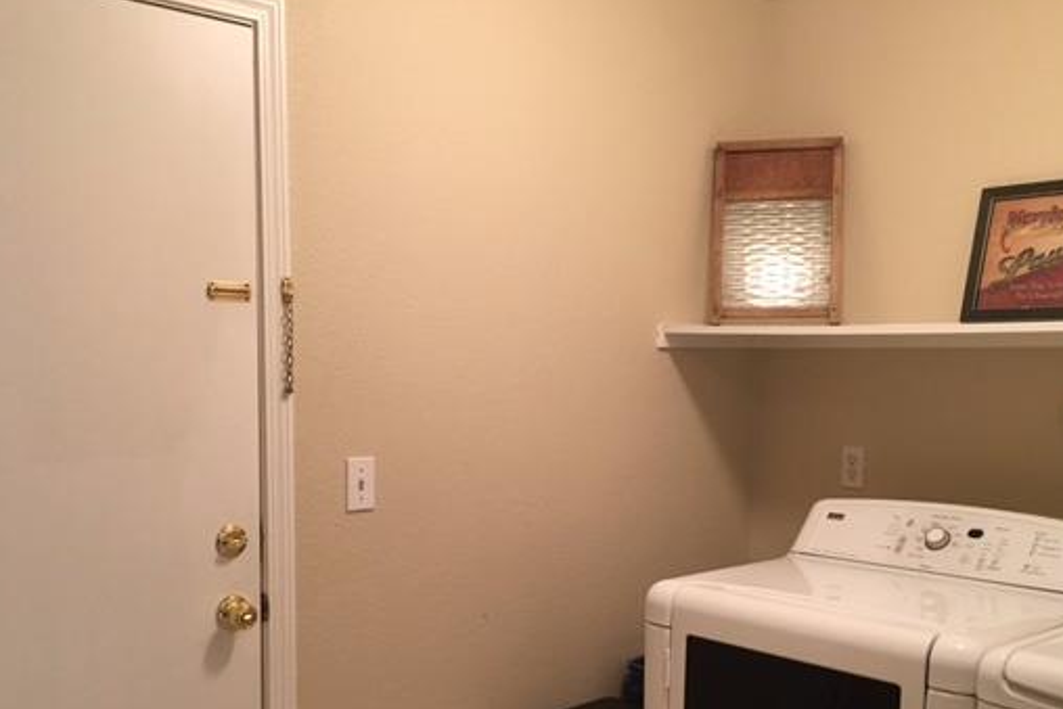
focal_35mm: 38
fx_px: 1122
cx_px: 552
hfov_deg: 50.7
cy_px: 479
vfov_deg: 34.7
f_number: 2.2
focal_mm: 4.15
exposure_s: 1/30
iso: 100
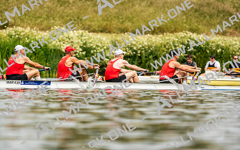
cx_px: 120
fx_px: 4015
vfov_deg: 2.1
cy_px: 76
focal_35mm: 614
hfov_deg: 3.4
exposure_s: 1/2000
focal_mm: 600
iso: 250
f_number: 6.3
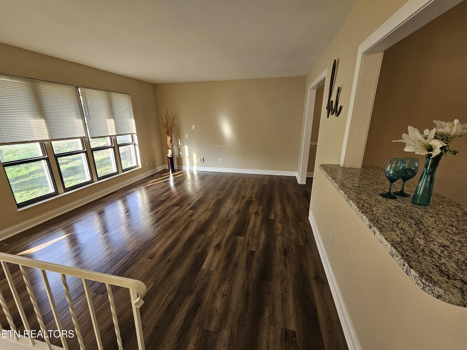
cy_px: 175
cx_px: 234
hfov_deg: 106.2
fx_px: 175
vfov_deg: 89.9
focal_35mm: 13
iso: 80
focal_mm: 2.2
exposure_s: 1/60
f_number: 2.2
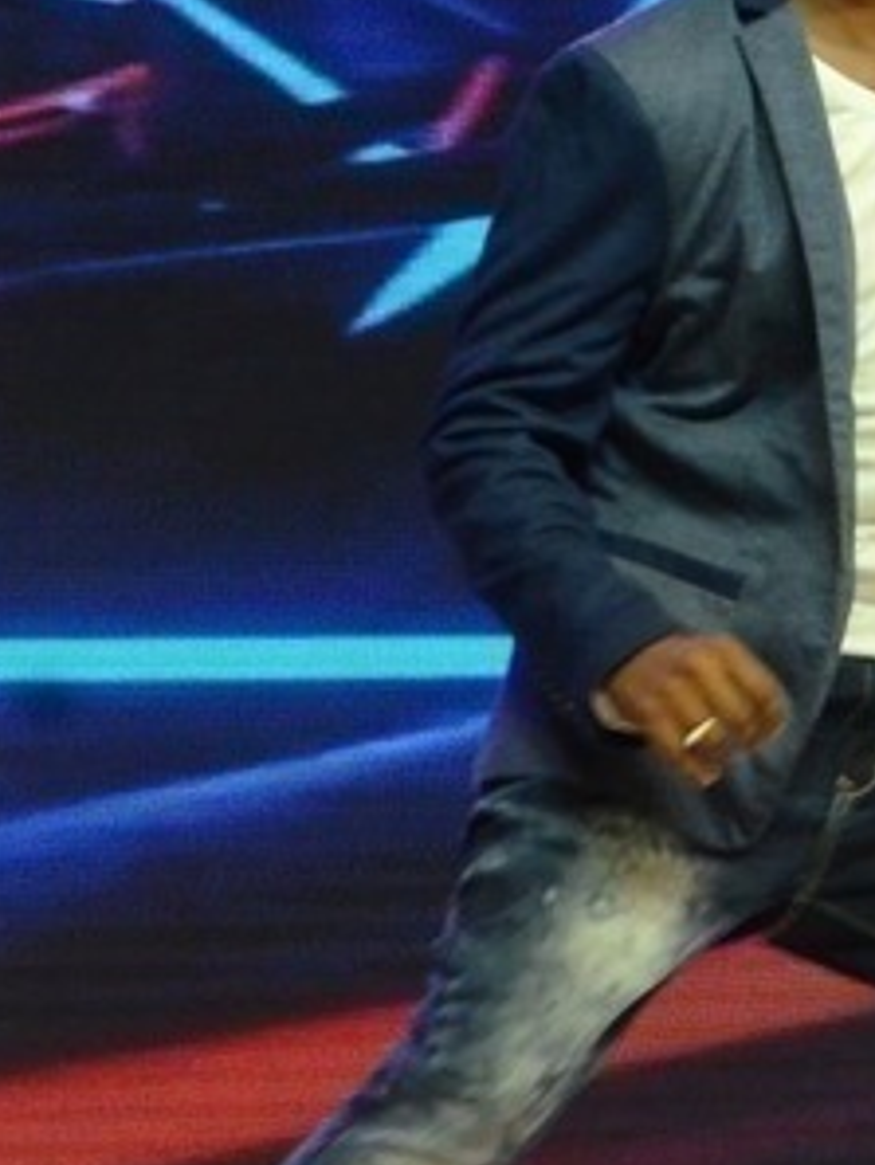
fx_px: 8622
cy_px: 579
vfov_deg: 7.7
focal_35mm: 256
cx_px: 2009
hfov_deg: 5.6
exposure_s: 1/125
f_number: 7.1
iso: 2500
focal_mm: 48
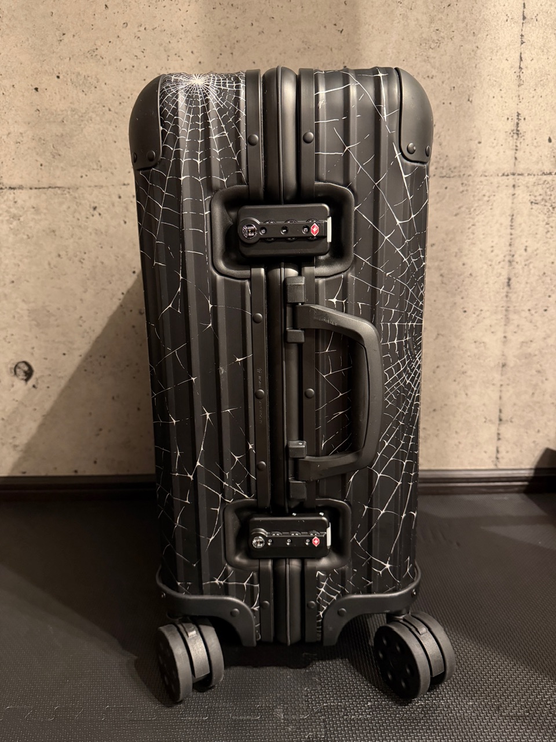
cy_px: 371
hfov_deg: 56.8
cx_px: 278
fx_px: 514
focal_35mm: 24
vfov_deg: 71.6
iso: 1250
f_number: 1.78
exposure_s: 1/30
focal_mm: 6.76
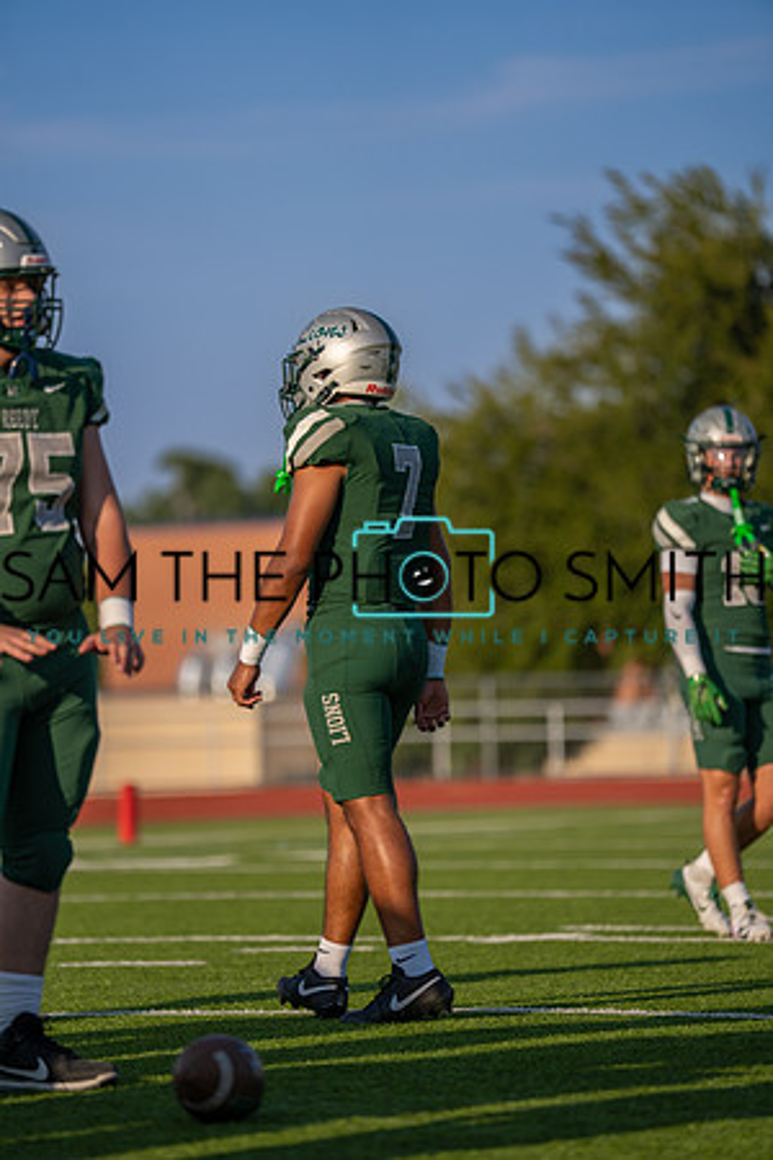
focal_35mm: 200
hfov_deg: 6.9
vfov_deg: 10.3
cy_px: 580
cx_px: 386
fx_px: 6441
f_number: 2.8
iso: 100
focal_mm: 200
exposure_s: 1/2000
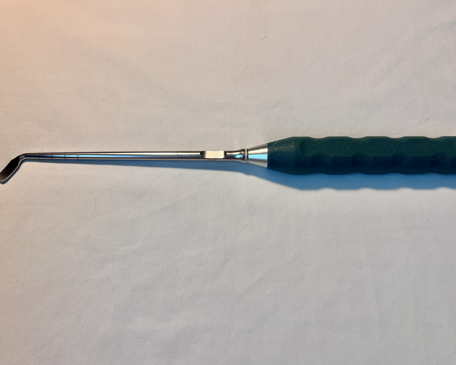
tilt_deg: -71.8
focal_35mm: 28
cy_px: 188
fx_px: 378
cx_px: 239
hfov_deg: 62.2
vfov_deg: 51.5
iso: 80
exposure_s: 1/60
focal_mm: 5.7
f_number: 1.5
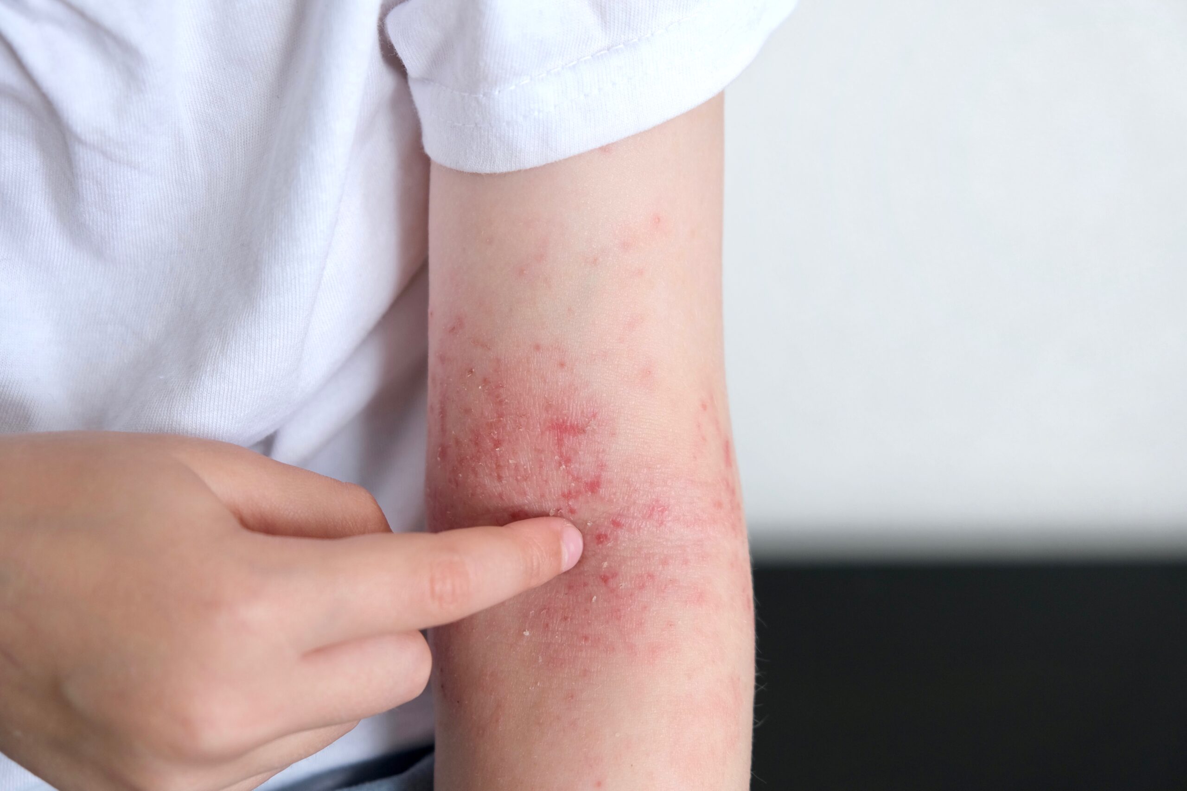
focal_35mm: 47
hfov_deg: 41.9
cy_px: 396
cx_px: 594
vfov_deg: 28.6
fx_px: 1549
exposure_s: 1/180
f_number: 3.6
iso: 320
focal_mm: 31.5
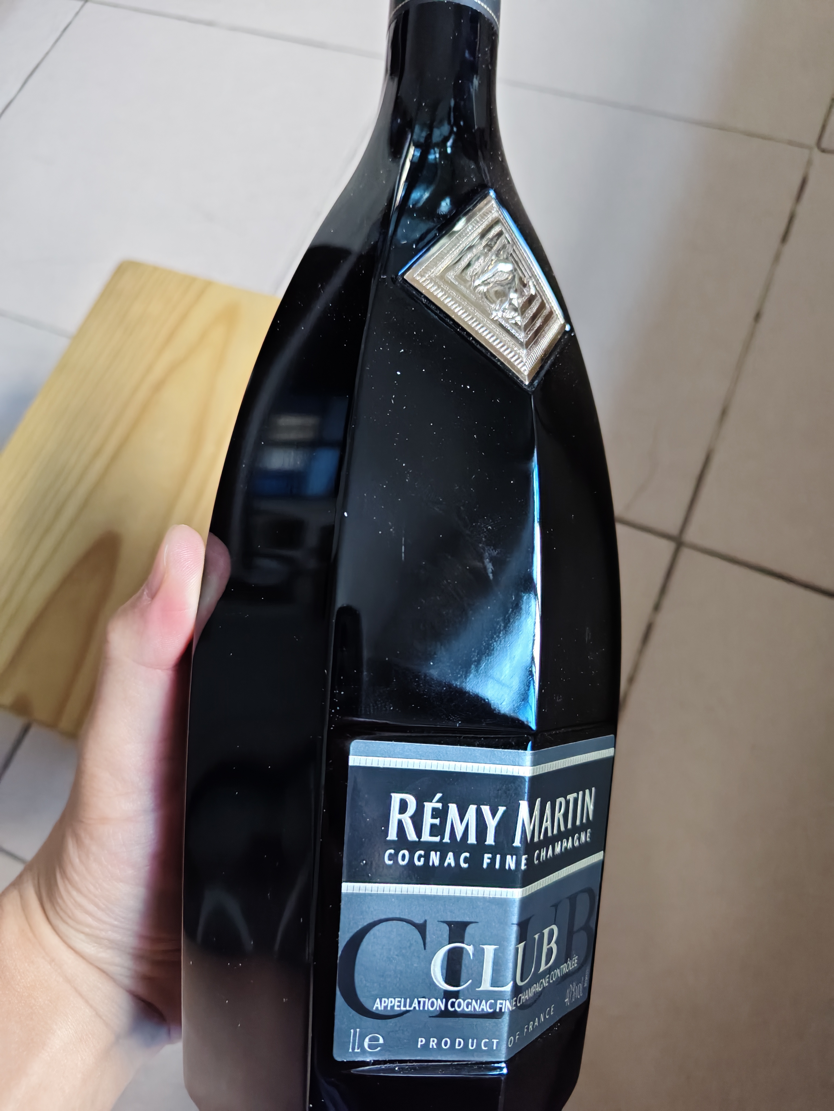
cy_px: 556
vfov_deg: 73.9
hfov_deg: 58.9
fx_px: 739
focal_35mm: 23
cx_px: 417
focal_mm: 5.56
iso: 3261
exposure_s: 1/475
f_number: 1.88
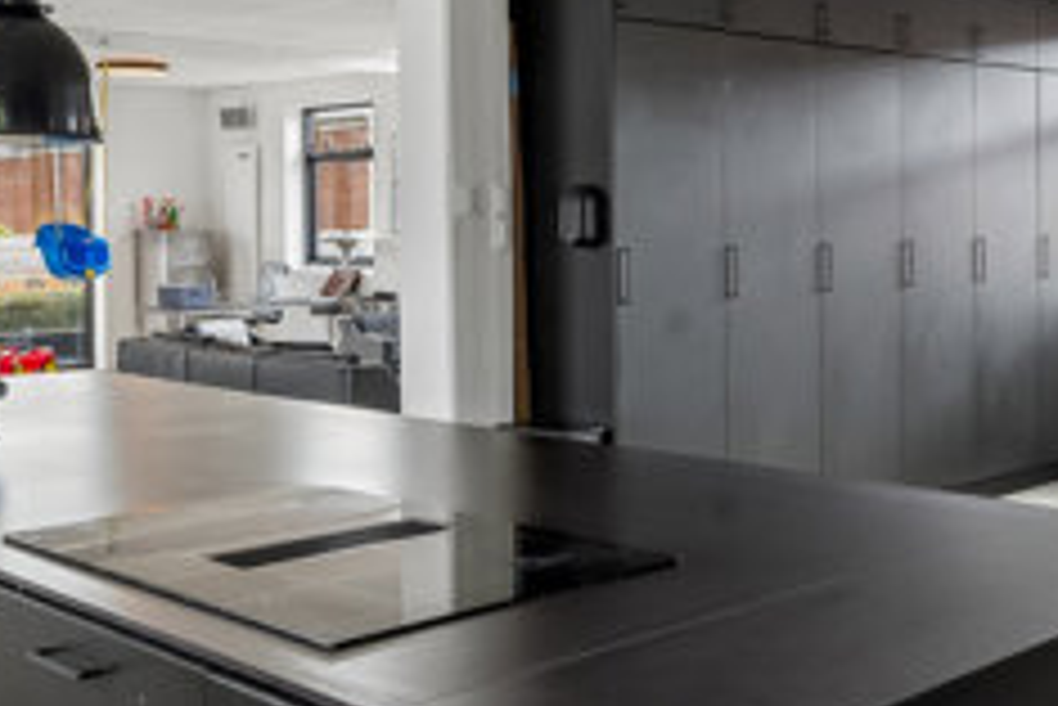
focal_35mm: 51
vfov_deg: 26.4
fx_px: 1500
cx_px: 617
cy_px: 236
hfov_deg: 38.8
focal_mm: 15
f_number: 10
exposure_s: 1/6
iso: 200
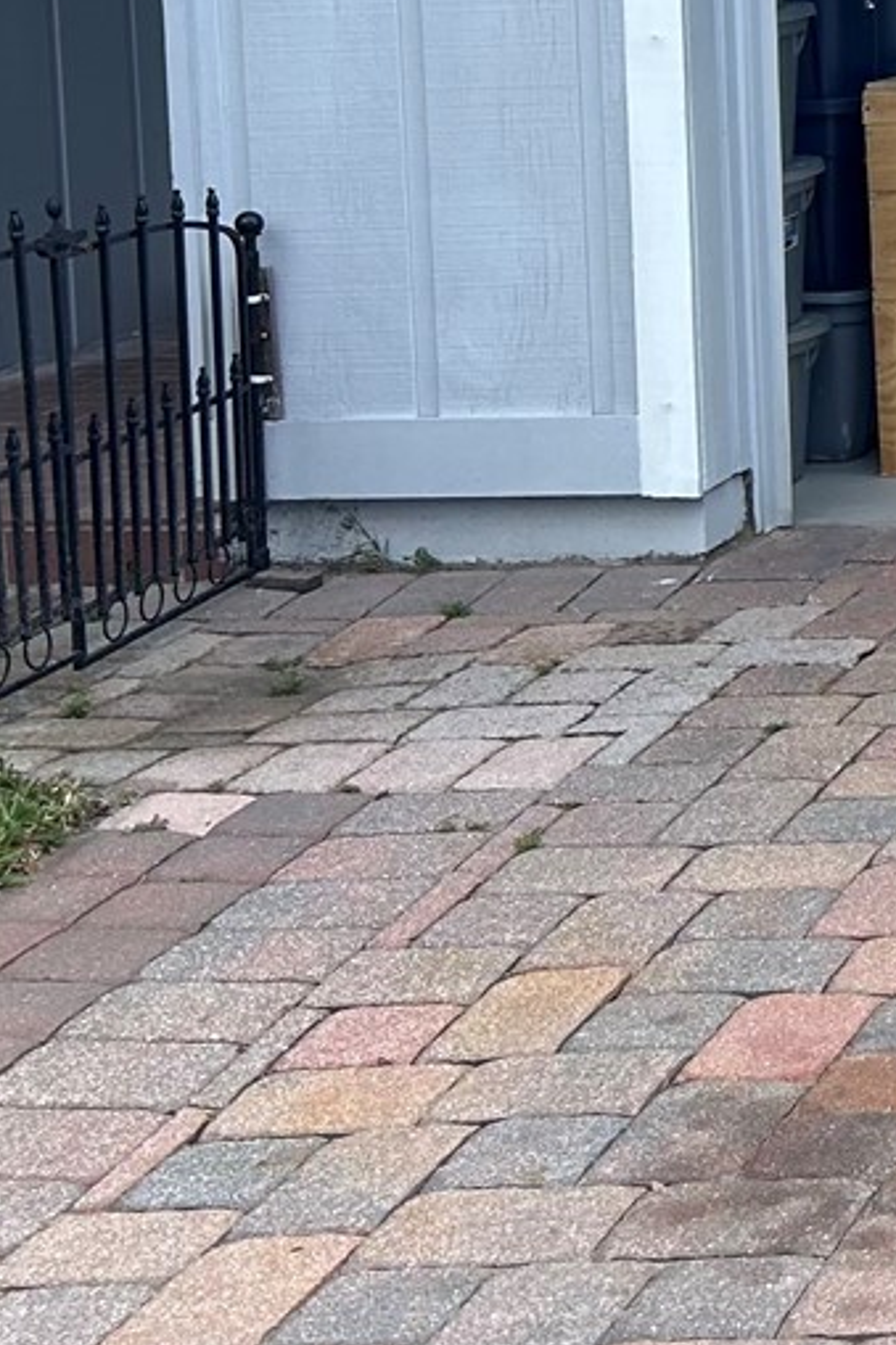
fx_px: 3175
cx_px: 1982
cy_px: 106
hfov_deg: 13.1
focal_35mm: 85
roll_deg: +1.2
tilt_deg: -4.3
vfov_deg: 23.2
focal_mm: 5.7
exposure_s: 1/1159
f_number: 1.5
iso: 50
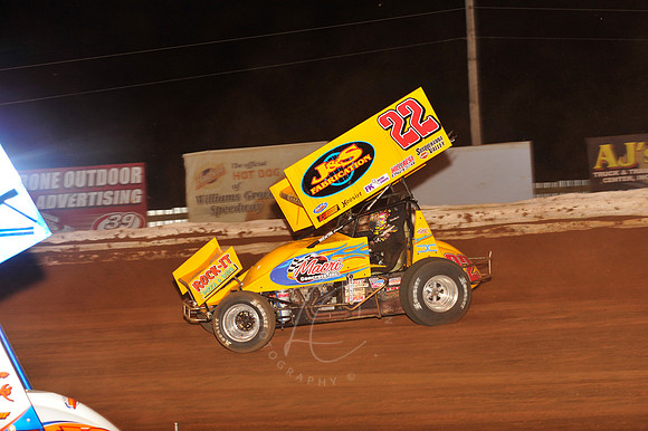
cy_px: 216
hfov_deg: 22.2
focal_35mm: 92
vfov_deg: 14.8
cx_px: 324
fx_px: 1655
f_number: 6.3
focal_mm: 92
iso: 1000
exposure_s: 1/320
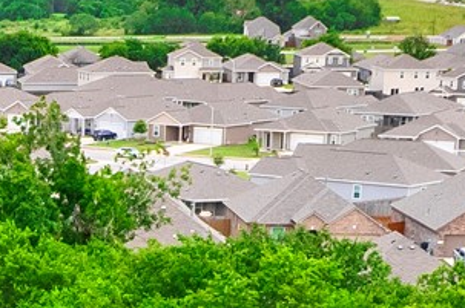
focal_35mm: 158
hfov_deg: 12.6
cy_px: 689
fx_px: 2038
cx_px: -139
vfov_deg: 8.1
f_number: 2.8
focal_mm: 8.38
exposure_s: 1/1600
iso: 100
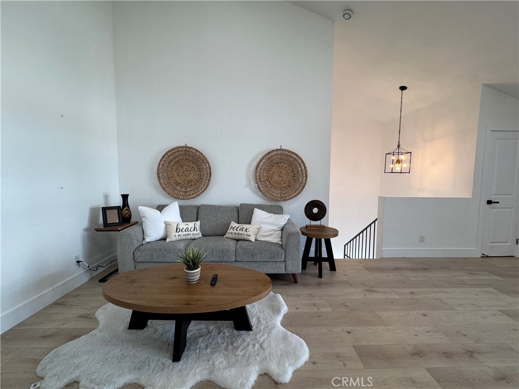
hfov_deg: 102.1
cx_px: 260
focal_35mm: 14
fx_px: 210
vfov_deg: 85.7
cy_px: 194
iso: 100
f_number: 2.2
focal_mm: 2.22
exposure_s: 1/120
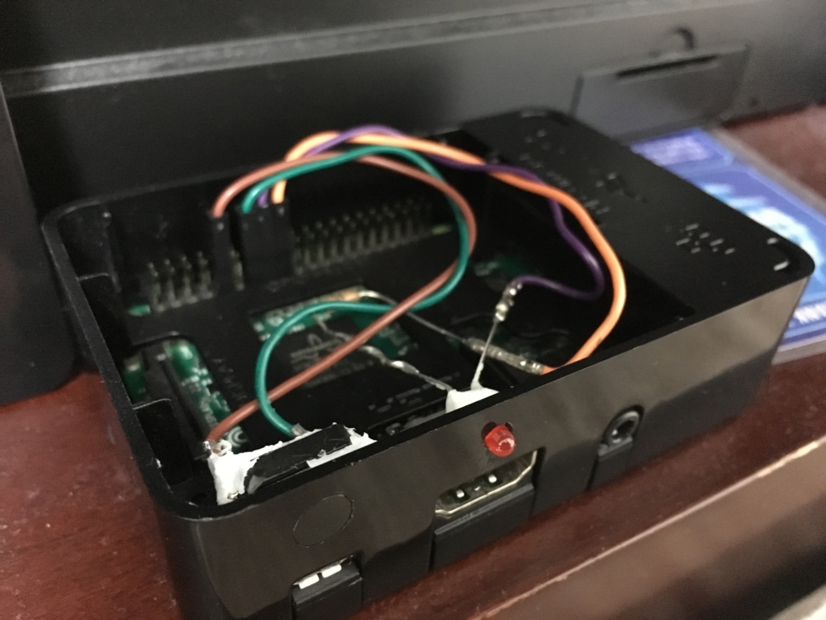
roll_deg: -5.6
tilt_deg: -38.3
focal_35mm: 29
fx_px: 692
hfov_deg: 61.7
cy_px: 310
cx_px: 413
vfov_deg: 48.2
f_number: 2.2
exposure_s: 1/15
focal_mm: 4.15
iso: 1000
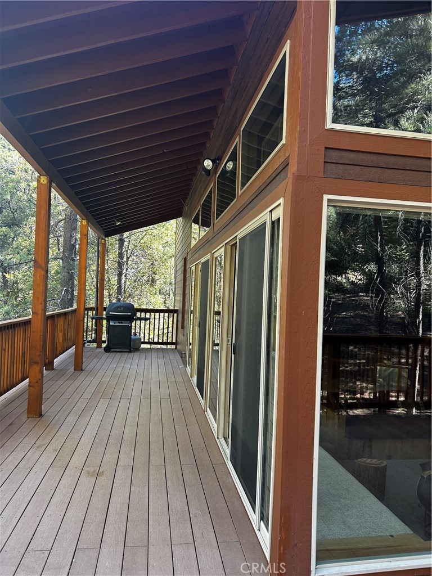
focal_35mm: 26
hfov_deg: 53.1
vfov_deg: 67.3
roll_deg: -2.6
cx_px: 216
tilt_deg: +0.3
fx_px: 433
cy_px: 288
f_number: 1.5
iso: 64
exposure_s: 1/121
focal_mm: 5.7
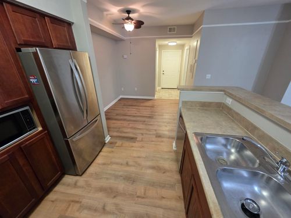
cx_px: 146
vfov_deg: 89.9
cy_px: 109
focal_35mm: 13
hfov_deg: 106.2
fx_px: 109
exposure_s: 1/60
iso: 400
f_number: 1.9
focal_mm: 2.2
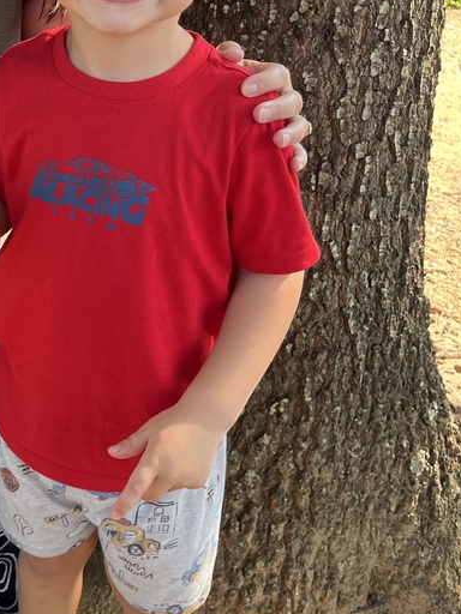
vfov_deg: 34.8
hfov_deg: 26.7
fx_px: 923
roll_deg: +0.6
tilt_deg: -21.8
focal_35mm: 52
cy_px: 67
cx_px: 14
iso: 50
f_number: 1.6
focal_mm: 5.1
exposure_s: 1/234
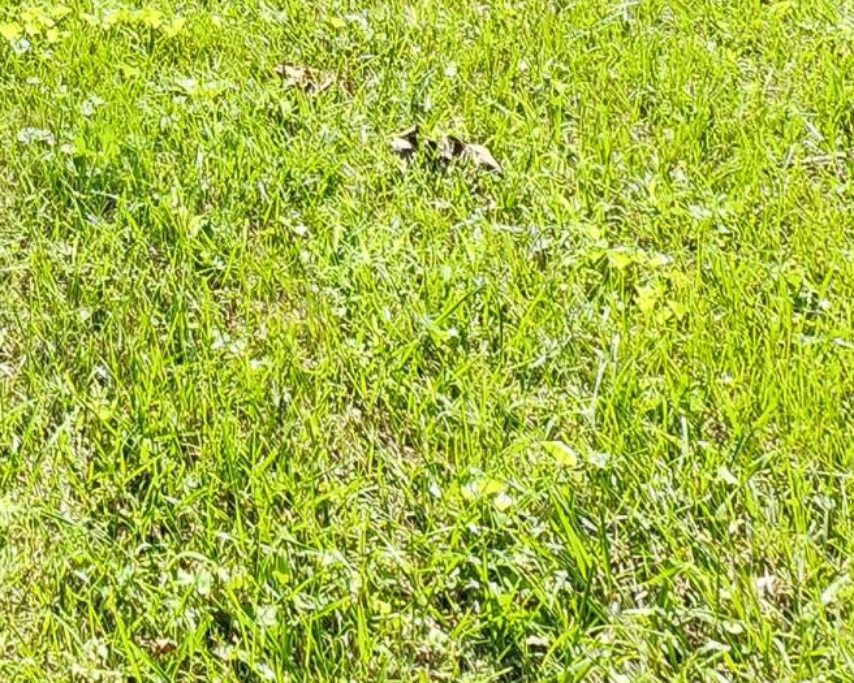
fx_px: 1466
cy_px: -765
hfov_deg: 26.9
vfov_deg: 17.1
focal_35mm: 58
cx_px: -282
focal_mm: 2.2
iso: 50
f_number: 2.2
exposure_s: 1/296
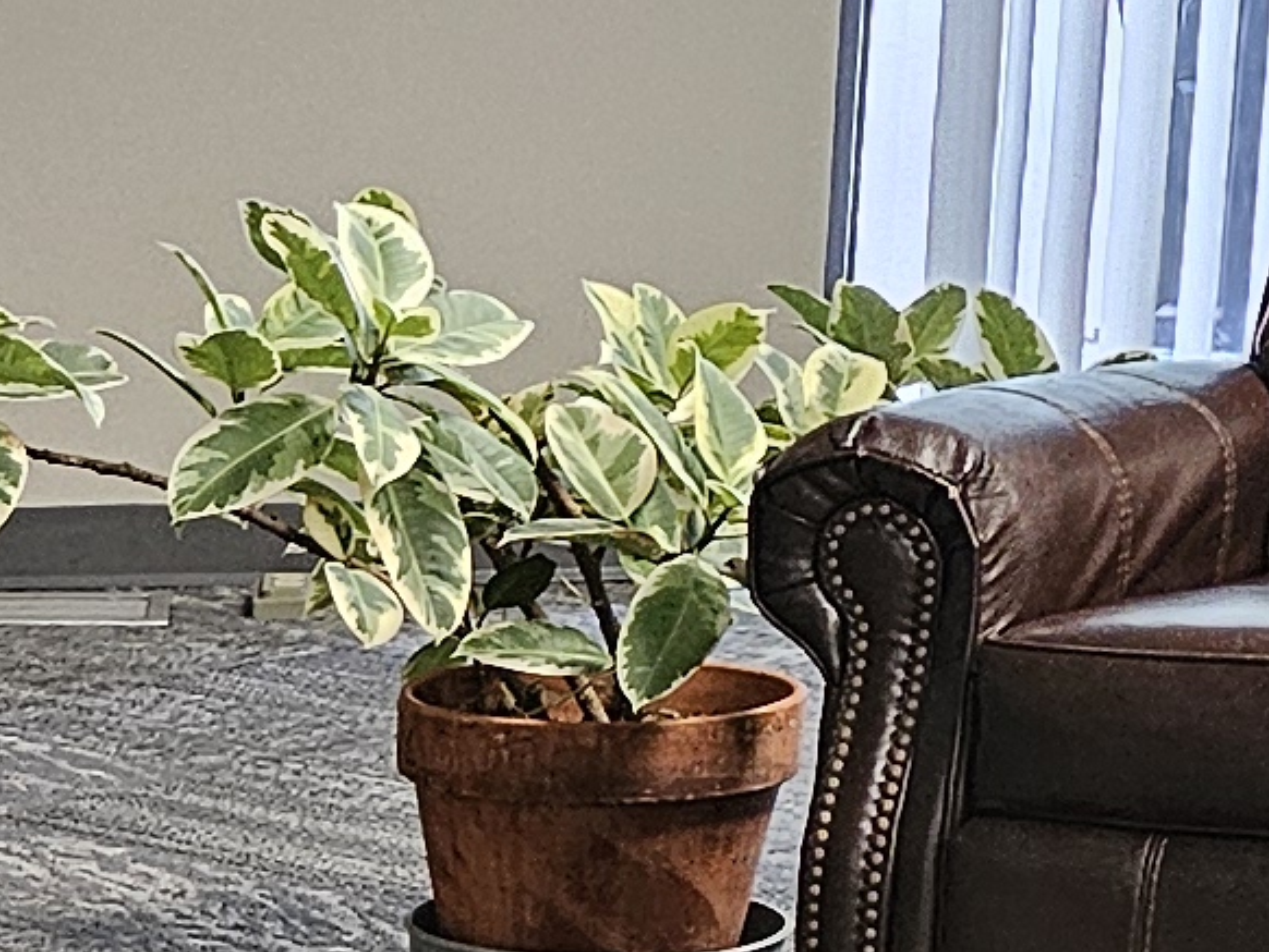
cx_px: -1858
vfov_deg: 9.2
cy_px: 1244
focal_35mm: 158
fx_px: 5795
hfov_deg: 10.6
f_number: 1.7
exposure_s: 1/120
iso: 640
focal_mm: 6.3
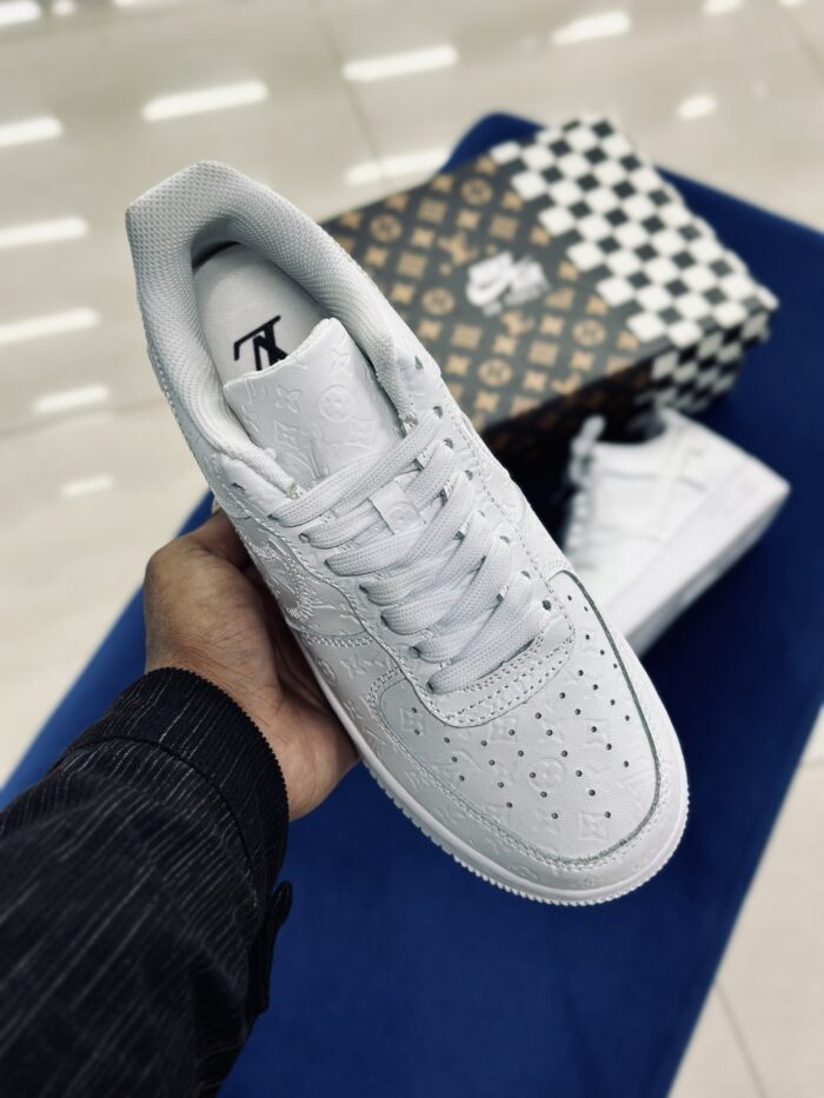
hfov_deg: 30.3
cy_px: 549
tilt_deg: -58.6
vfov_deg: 39.7
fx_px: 1523
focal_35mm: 48
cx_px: 412
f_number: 1.78
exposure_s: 1/112
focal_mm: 6.86
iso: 64
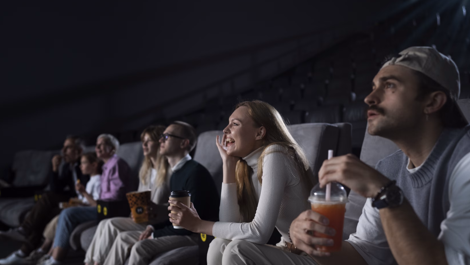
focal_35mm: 43
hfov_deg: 47.4
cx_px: 238
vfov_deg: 27.7
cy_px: 150
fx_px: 536
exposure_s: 1/200
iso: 800
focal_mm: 35
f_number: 2.2
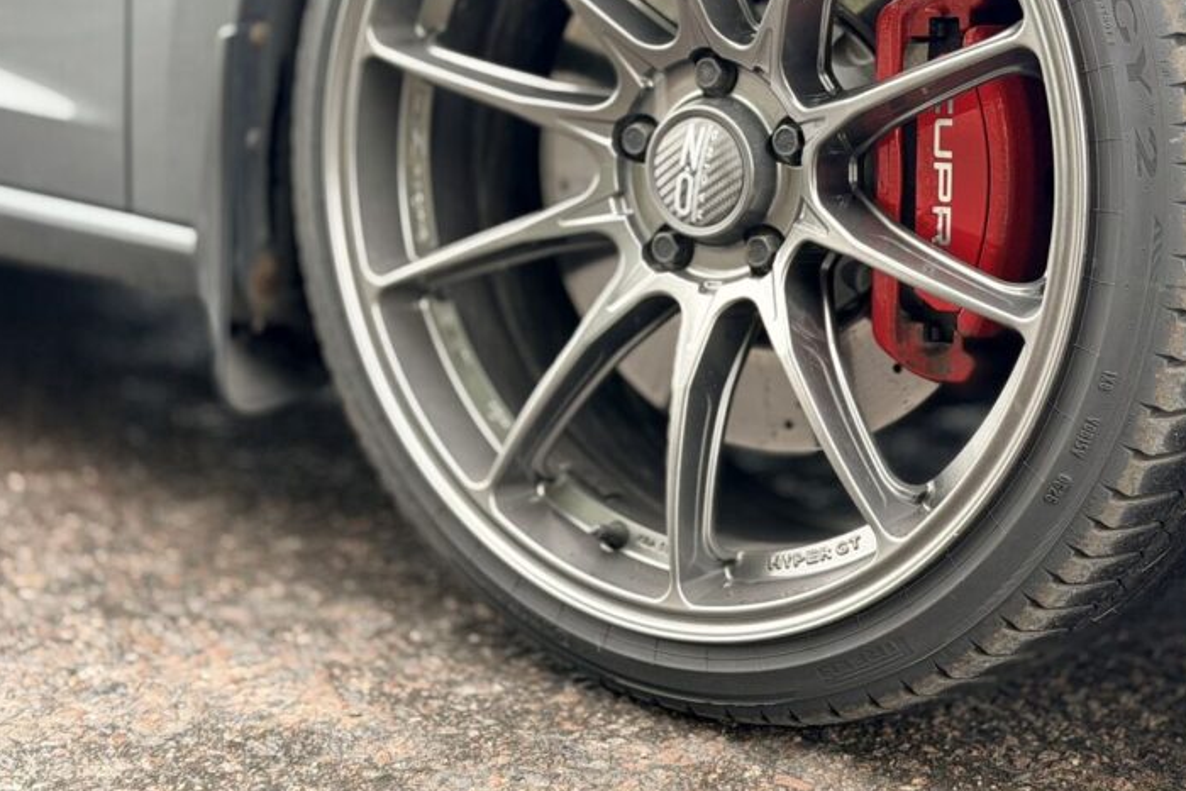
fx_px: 2405
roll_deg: -0.7
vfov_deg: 18.6
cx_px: 668
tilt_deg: -7.3
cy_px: 195
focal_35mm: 73
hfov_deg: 27.7
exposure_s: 1/121
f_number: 1.78
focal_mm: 6.76
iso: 64
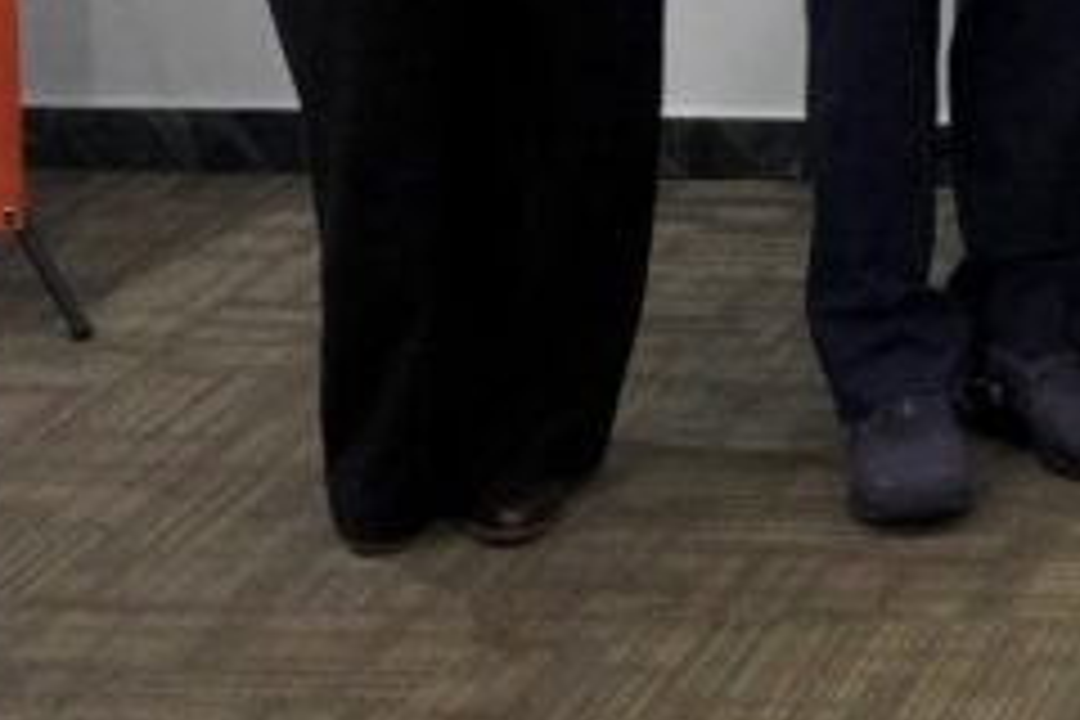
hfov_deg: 14.2
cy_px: -790
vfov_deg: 9.8
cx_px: 1948
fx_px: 3840
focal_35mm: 128
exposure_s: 1/160
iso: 2500
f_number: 4
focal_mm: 20
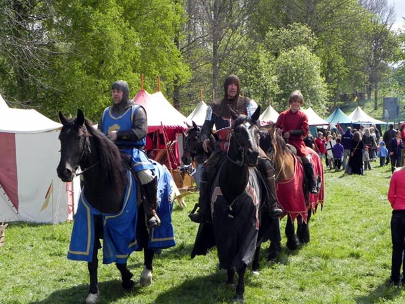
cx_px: 202
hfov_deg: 29.4
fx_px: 772
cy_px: 152
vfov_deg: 22.3
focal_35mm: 66
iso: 160
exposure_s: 1/262
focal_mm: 11.8
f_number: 6.3
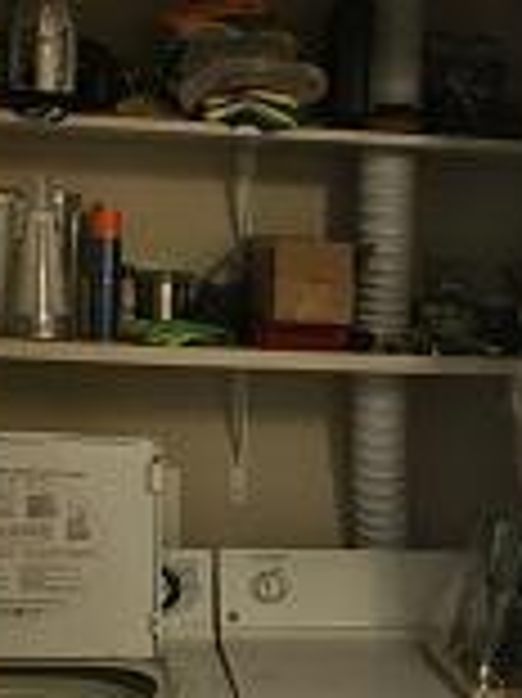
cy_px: 608
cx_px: 324
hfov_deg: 19.6
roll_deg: -1.1
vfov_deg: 25.3
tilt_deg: -11.6
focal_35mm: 75
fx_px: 1510
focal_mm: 4.15
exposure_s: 1/30
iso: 100
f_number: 2.2
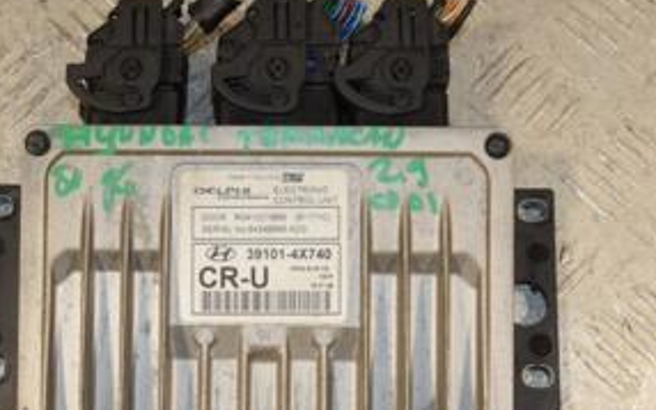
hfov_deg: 26.6
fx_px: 1377
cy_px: 314
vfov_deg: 16.9
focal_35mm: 77
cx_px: 204
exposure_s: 1/200
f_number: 7.1
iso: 800
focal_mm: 24
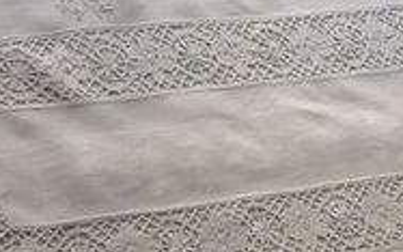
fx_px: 1527
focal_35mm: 139
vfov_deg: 9.4
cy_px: 65
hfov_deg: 14.9
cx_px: 321
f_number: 2.8
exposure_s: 1/400
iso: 400
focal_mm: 5.8
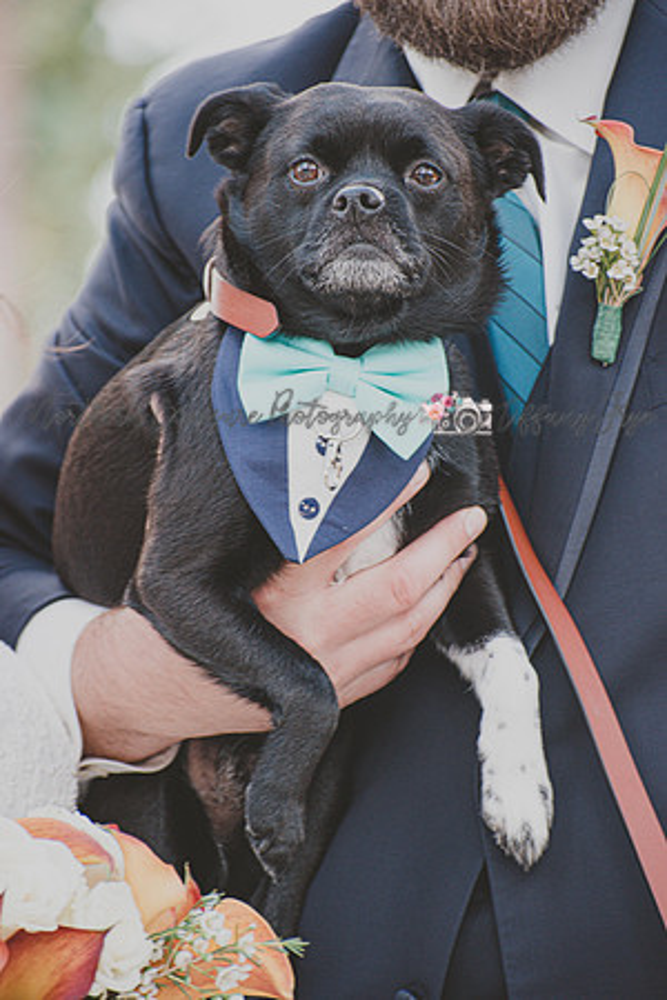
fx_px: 9171
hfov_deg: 4.2
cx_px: 334
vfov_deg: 6.2
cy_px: 500
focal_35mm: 330
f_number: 5.6
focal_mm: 220
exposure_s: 1/125
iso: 220
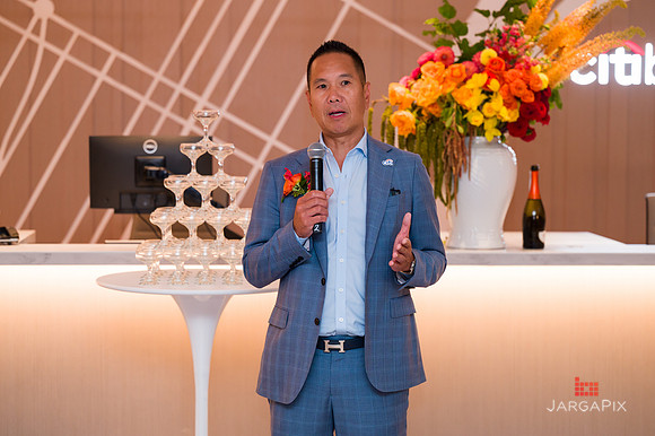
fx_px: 1609
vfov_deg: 15.4
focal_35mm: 89
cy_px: 213
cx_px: 327
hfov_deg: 23.0
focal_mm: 86
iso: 800
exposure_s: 1/160
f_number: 3.2
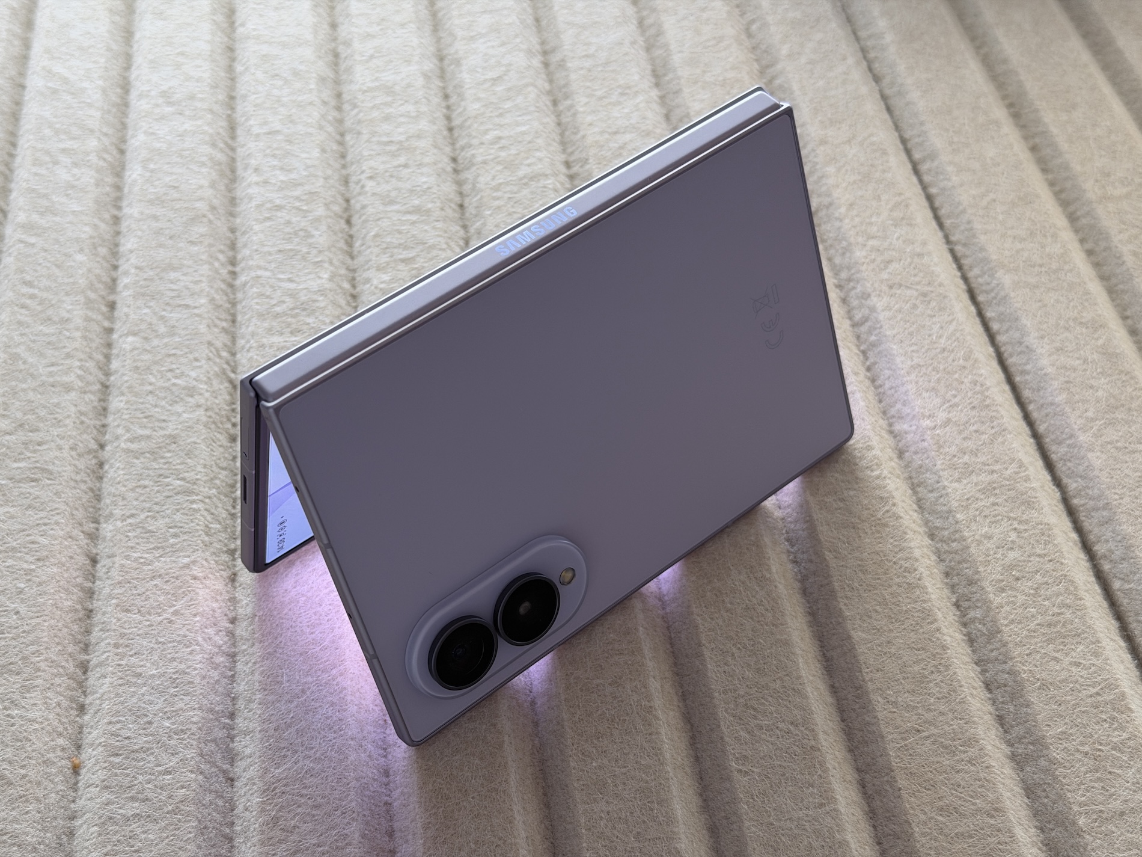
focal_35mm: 48
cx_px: 571
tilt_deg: -46.4
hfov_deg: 39.7
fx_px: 1584
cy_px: 428
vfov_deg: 30.3
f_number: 1.78
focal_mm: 6.76
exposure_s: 1/97
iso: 100
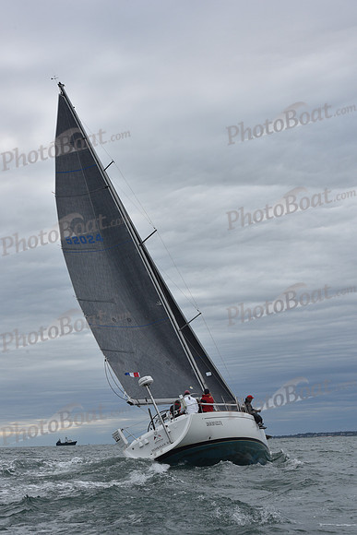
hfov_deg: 19.5
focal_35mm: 70
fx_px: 1041
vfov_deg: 28.8
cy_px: 268
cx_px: 178
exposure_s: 1/1000
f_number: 10
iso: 400
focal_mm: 70
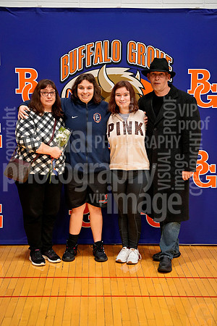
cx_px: 108
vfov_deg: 28.8
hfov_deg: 19.5
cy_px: 163
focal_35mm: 70
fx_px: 633
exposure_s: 1/640
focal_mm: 70
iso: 8000
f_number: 2.8
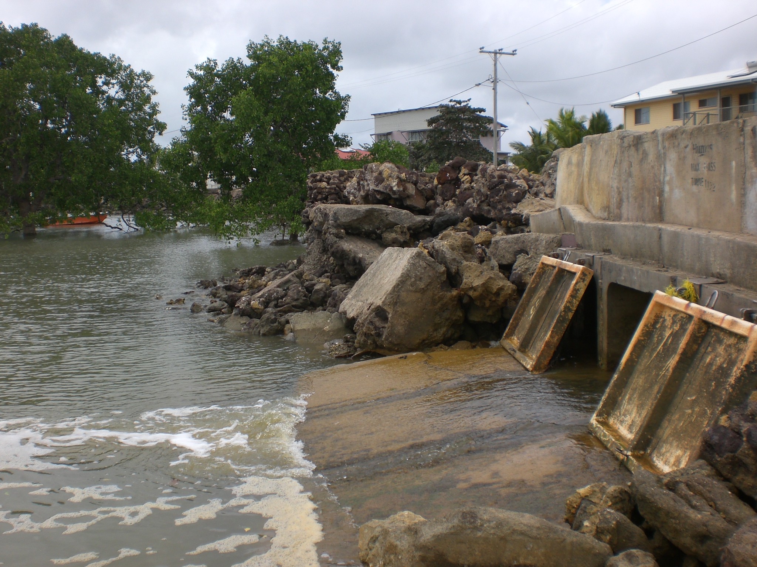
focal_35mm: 38
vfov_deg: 37.7
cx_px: 378
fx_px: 831
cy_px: 284
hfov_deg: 49.0
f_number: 4.4
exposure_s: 1/400
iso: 50
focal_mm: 6.3
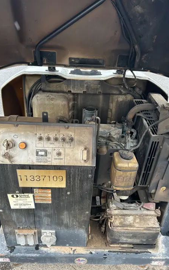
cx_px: 83
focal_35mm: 28
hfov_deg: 44.5
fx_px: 206
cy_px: 137
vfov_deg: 66.5
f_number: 1.5
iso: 40
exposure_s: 1/174
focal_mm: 5.7
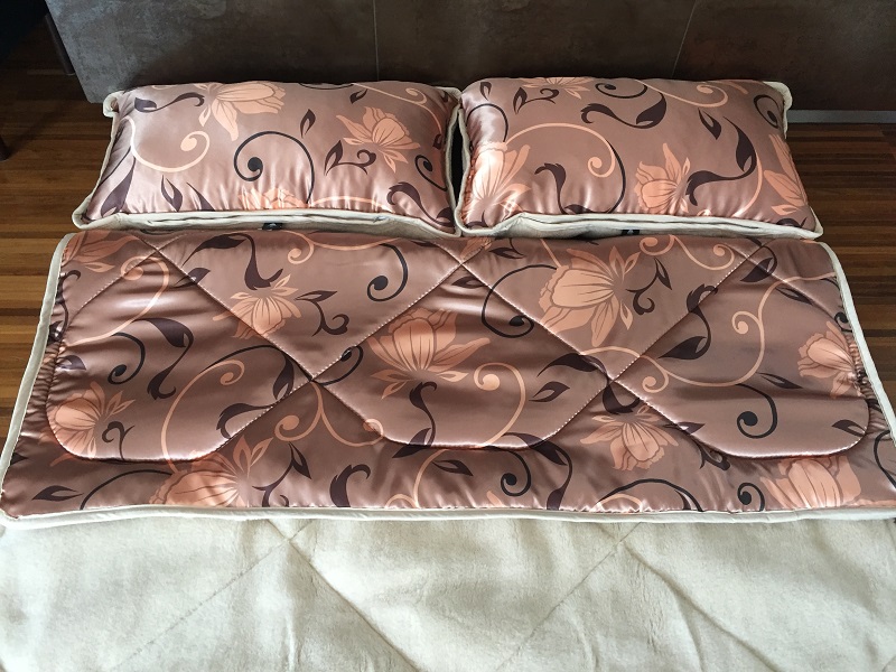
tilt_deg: -55.7
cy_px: 336
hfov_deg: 61.7
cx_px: 448
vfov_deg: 48.2
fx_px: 751
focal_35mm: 29
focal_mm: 4.15
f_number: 2.2
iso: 160
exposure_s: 1/33
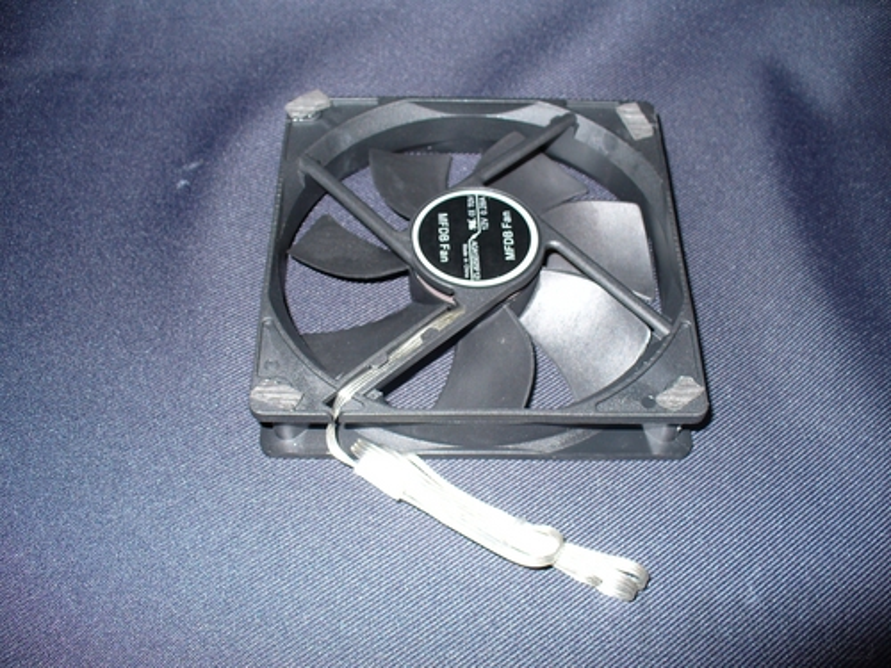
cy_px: 334
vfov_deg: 38.7
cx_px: 446
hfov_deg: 50.1
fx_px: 952
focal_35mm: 37
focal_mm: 6.1
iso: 80
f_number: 2.8
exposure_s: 1/30
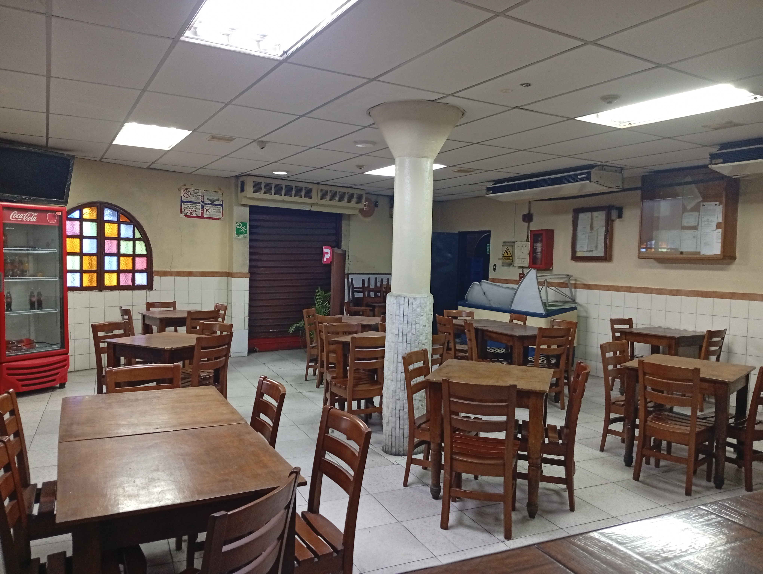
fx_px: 596
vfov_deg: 51.5
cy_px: 287
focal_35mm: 27
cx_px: 382
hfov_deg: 65.2
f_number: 1.8
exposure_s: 1/20
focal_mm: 3.98
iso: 586
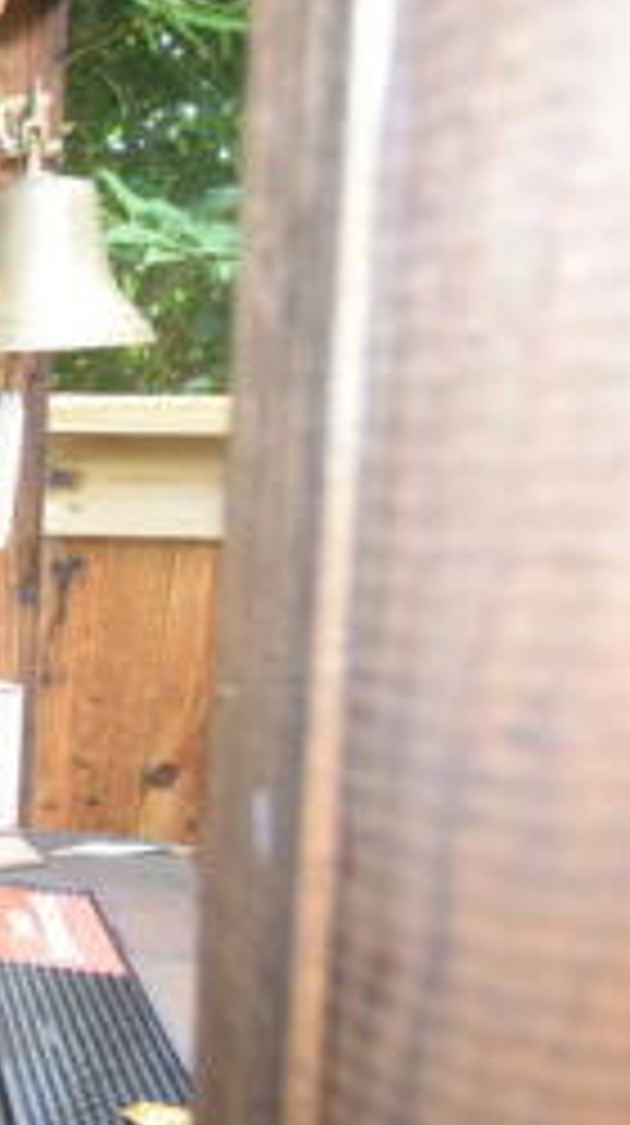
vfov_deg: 45.1
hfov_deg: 15.7
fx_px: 1352
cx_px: -830
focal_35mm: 45
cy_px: 637
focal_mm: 11
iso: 1800
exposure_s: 1/60
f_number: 4.2
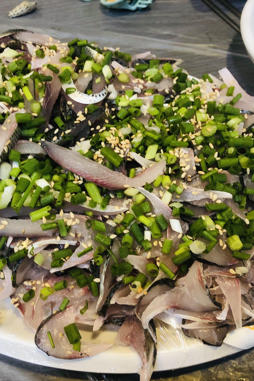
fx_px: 413
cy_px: 191
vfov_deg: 49.6
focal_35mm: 39
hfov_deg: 33.7
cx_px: 74
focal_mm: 4
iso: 40
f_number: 1.8
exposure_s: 1/15
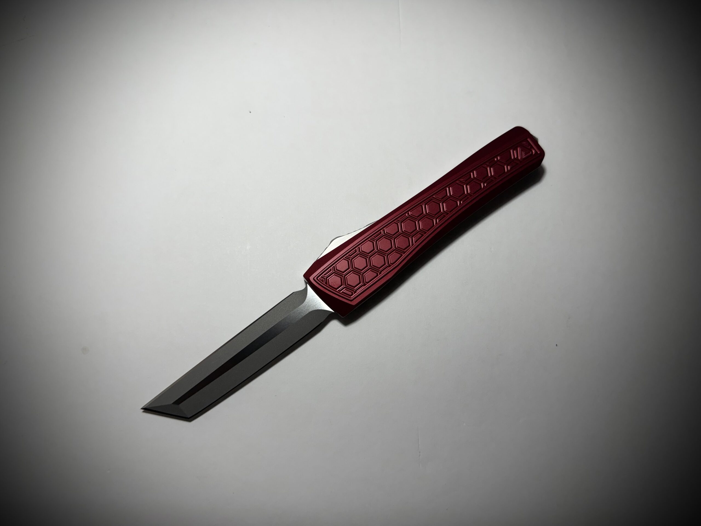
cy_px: 263
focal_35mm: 24
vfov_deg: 56.8
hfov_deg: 71.6
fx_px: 486
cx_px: 350
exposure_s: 1/2703
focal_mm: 6.76
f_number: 1.78
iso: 80
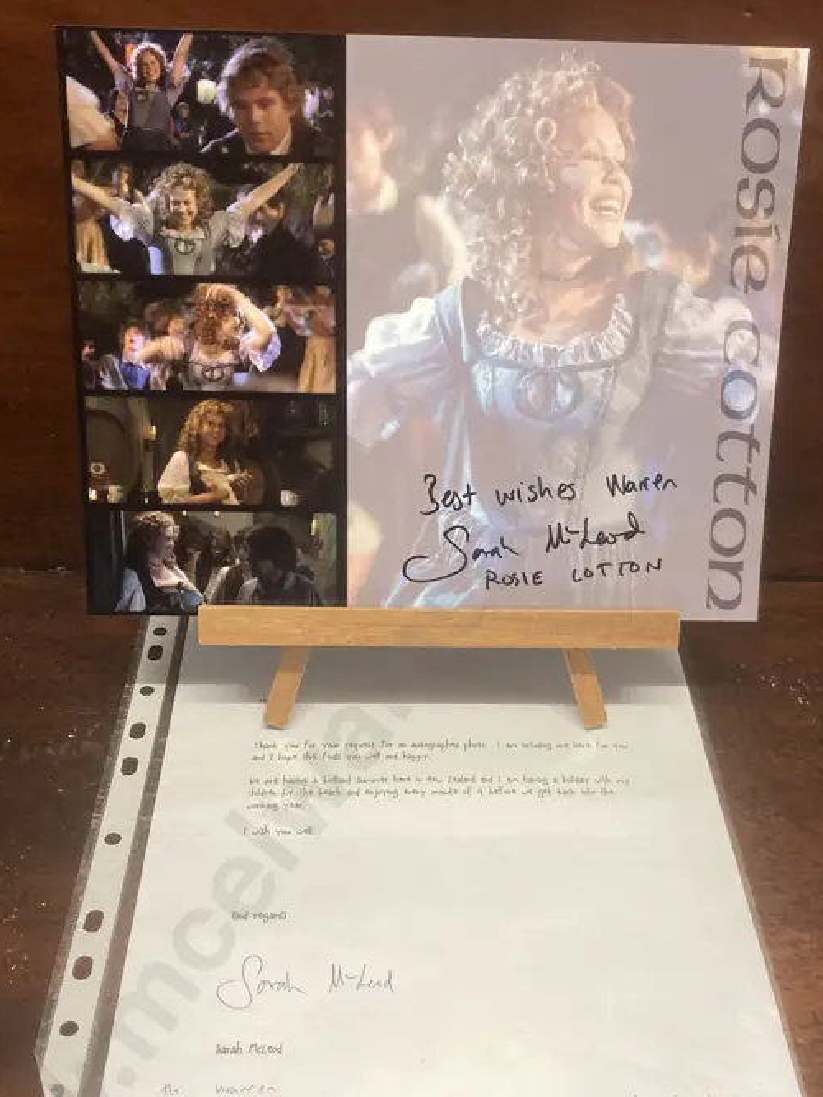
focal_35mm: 43
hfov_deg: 33.6
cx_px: 439
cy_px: 623
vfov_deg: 43.8
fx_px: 1364
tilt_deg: -35.5
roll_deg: -2.5
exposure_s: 1/50
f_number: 1.8
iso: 160
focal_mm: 3.99
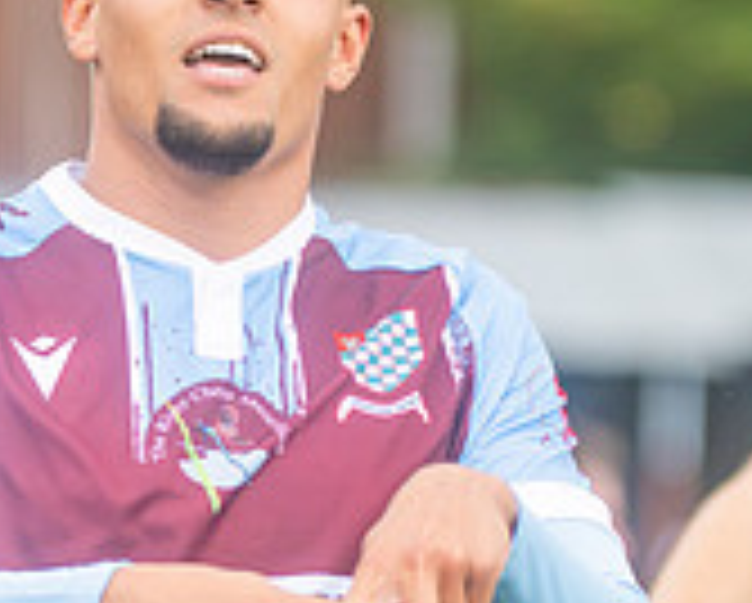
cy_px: 725
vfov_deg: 2.2
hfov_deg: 2.7
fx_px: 15664
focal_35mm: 703
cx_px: 134
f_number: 2.8
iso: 450
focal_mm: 155
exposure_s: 1/1250
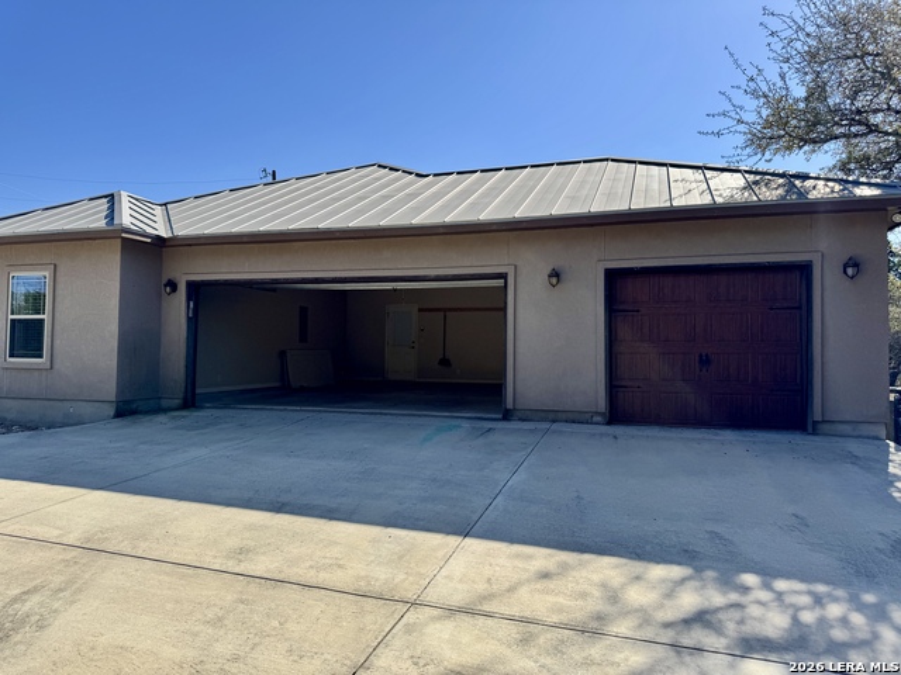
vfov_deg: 56.8
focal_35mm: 24
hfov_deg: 71.6
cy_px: 338
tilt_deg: +1.8
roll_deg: -0.6
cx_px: 450
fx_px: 625
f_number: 1.78
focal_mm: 6.76
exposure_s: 1/4950
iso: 80
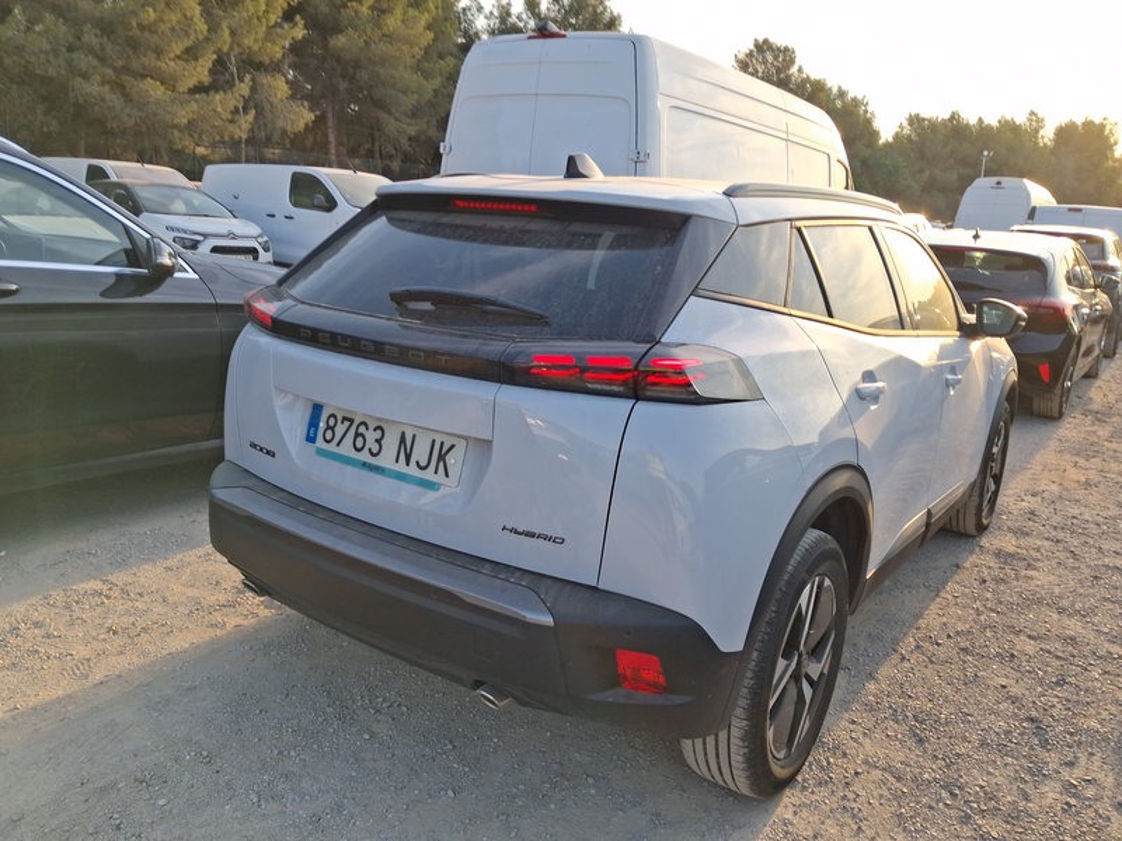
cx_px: 561
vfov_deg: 51.4
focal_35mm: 27
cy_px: 420
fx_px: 875
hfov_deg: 65.3
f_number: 1.8
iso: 20
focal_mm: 4
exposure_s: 1/254
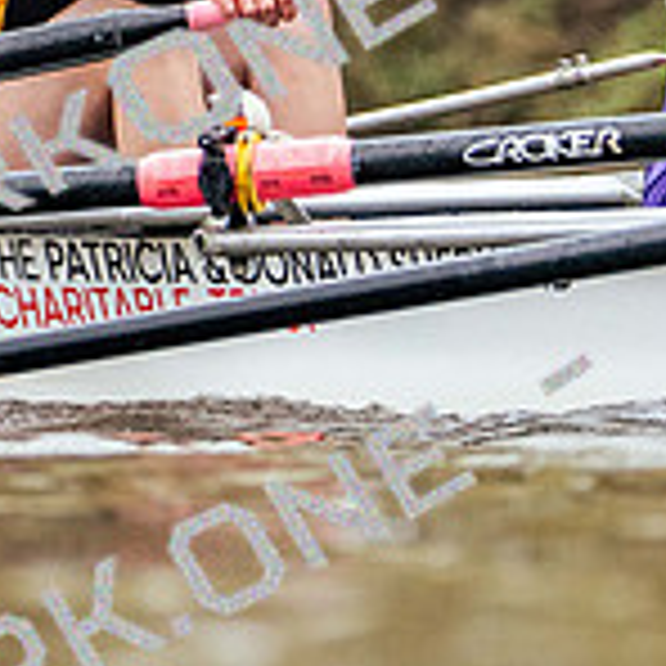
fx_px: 22007
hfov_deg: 1.7
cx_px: 302
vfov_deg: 1.7
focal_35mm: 1011
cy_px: -79
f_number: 6.3
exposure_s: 1/2000
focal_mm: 303
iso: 5000
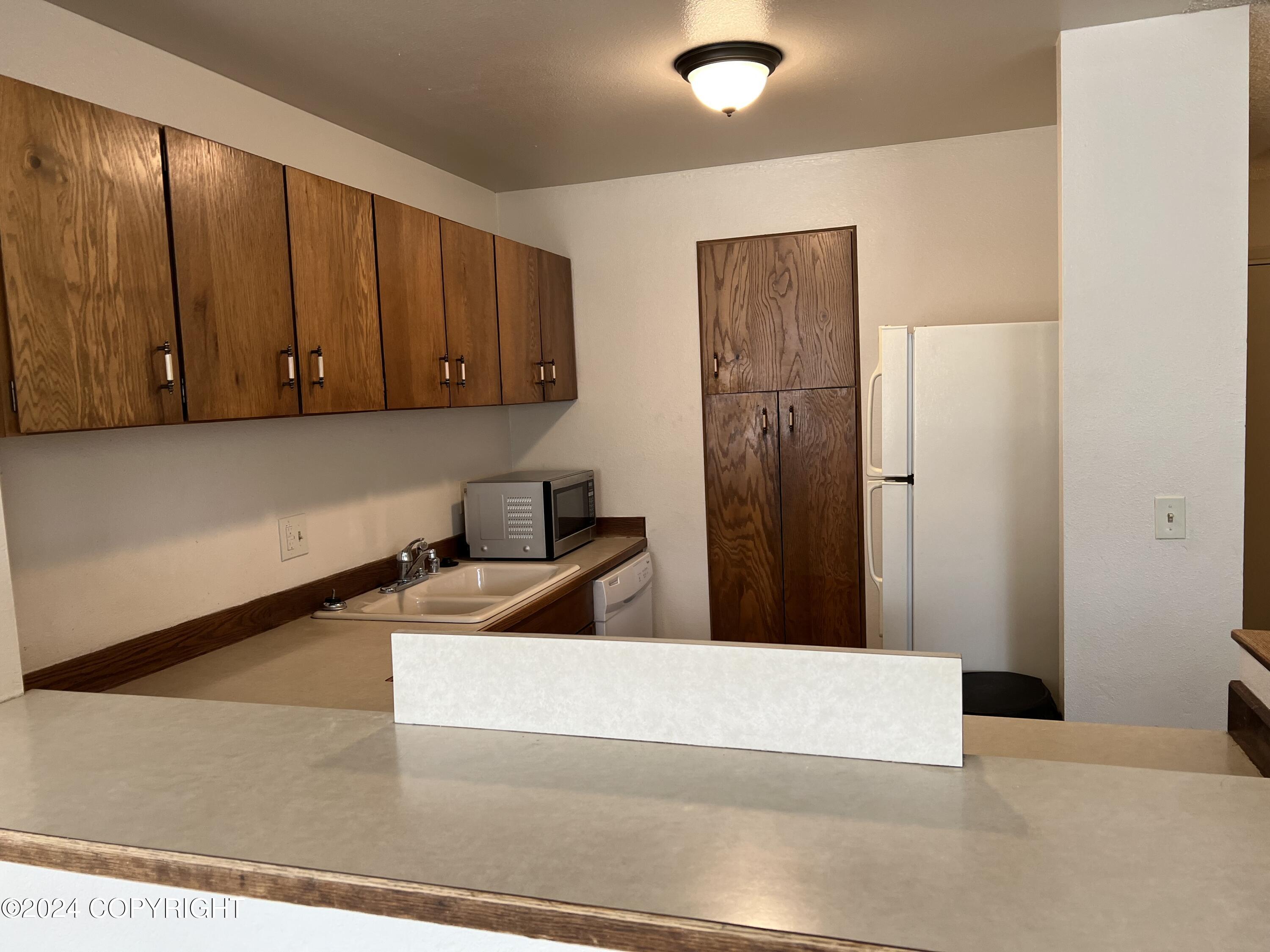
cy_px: 476
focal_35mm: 26
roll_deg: +2.8
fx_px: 954
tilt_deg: -5.5
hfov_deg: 67.3
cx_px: 635
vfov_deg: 53.1
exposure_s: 1/120
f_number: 1.5
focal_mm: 5.7
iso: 125
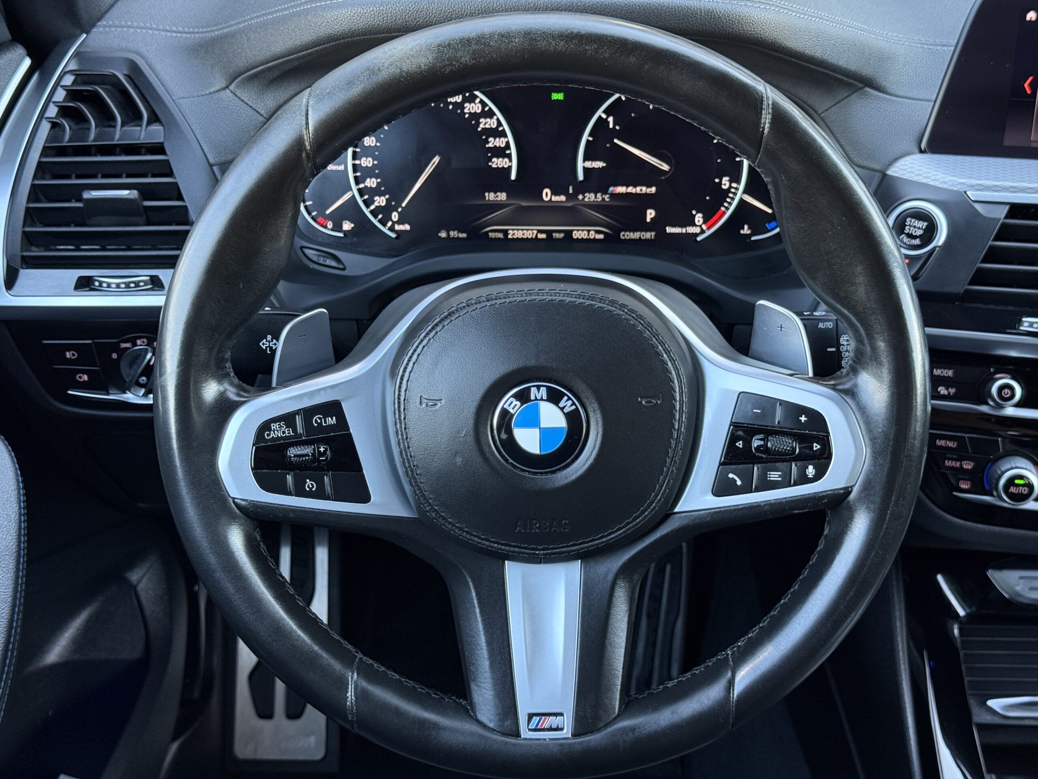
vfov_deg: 30.3
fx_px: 1439
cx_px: 519
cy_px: 390
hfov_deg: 39.7
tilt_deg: -31.3
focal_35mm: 48
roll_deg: +0.2
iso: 200
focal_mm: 6.76
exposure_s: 1/60
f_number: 1.78
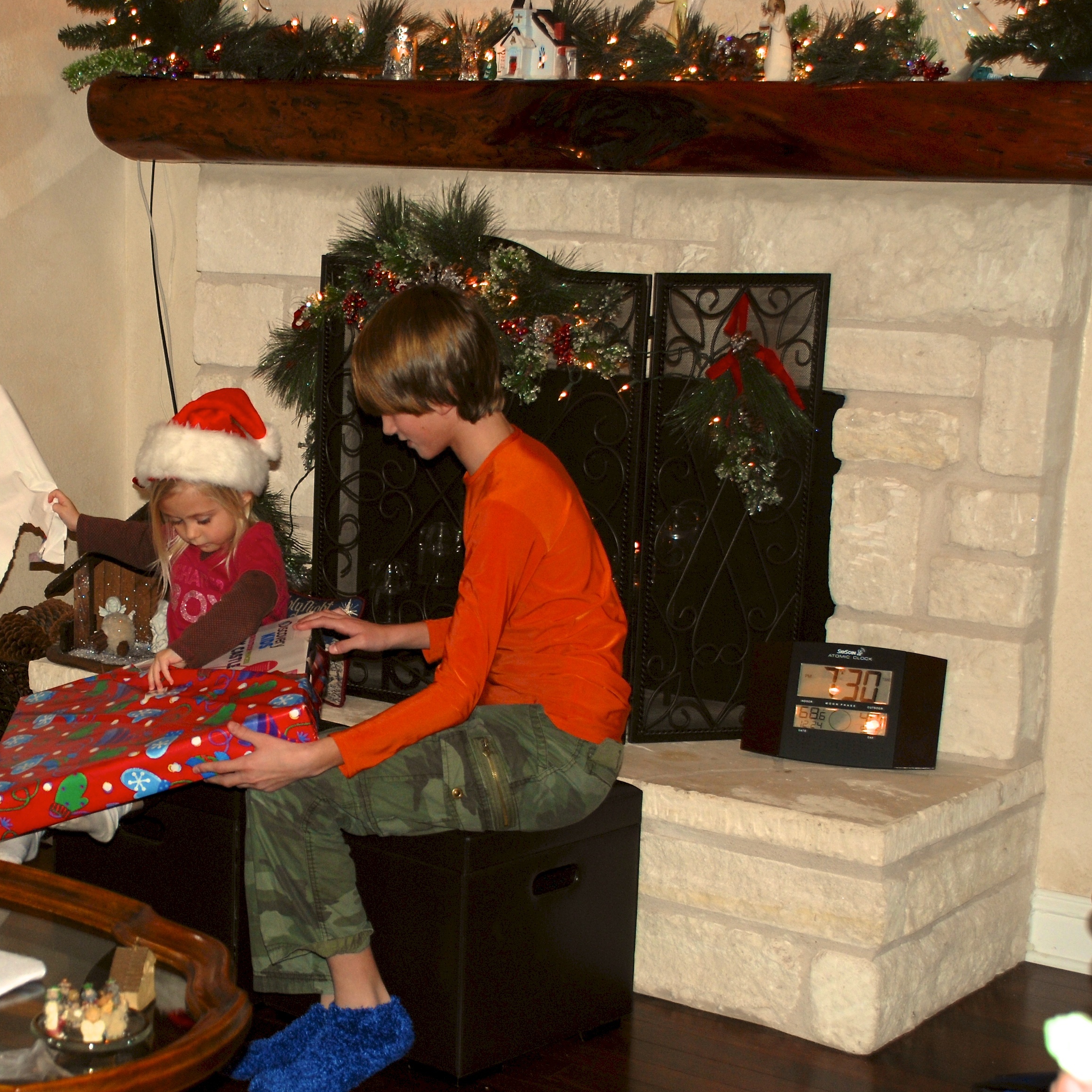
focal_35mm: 68
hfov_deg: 25.0
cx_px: 249
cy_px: 606
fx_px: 2427
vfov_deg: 25.3
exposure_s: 1/60
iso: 200
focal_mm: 32
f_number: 4.2
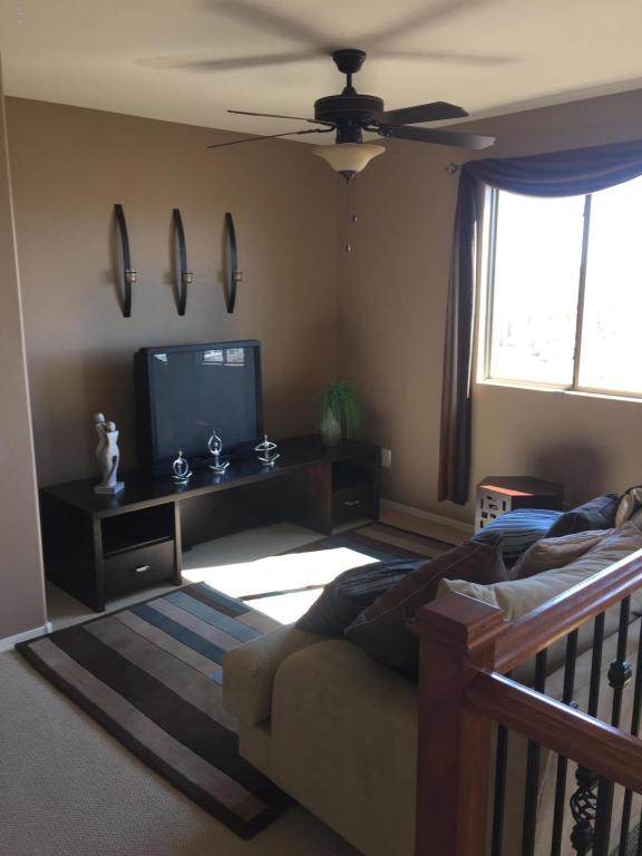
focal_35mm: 29
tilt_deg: -10.8
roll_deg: +0.5
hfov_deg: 48.2
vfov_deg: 61.7
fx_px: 717
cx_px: 321
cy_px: 428
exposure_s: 1/60
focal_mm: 4.15
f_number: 2.2
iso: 32
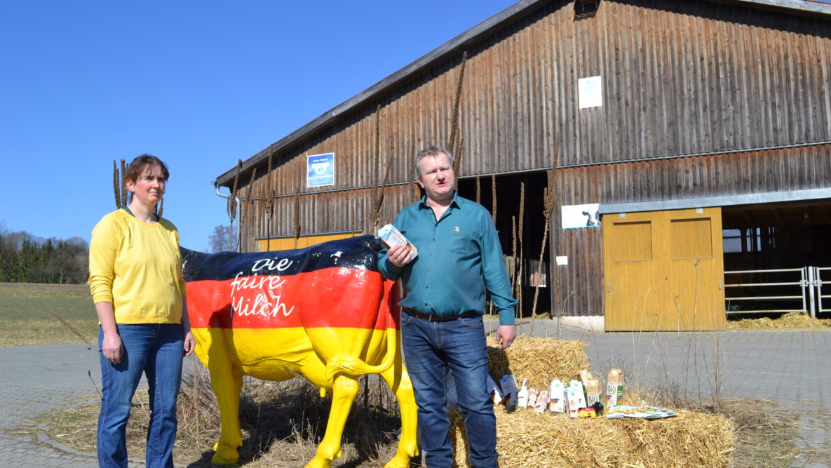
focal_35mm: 35
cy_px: 241
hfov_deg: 56.6
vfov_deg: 33.7
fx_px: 771
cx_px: 419
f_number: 8
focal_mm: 22
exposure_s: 1/250
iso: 100
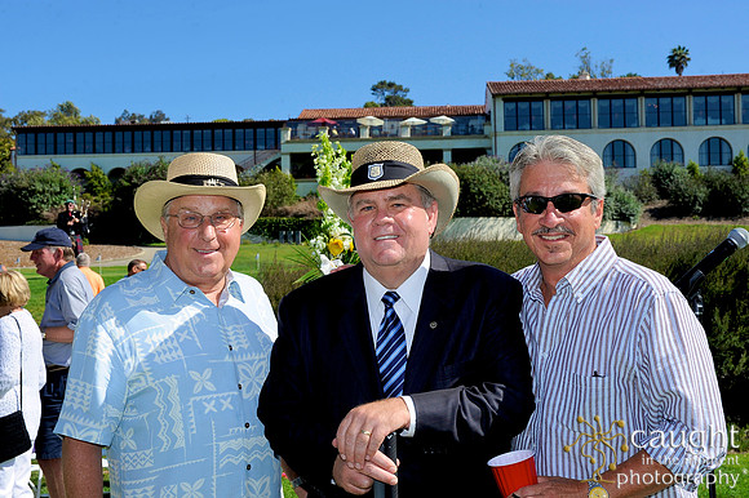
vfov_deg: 28.0
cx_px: 374
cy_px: 249
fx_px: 998
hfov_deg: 41.1
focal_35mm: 48
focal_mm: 48
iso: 200
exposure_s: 1/250
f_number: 11
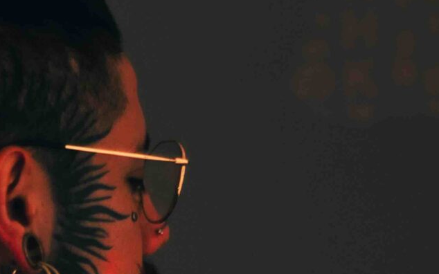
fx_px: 2464
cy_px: 388
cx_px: 102
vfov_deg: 6.3
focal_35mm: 206
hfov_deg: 10.2
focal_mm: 50
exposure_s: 1/160
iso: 400
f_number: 1.8
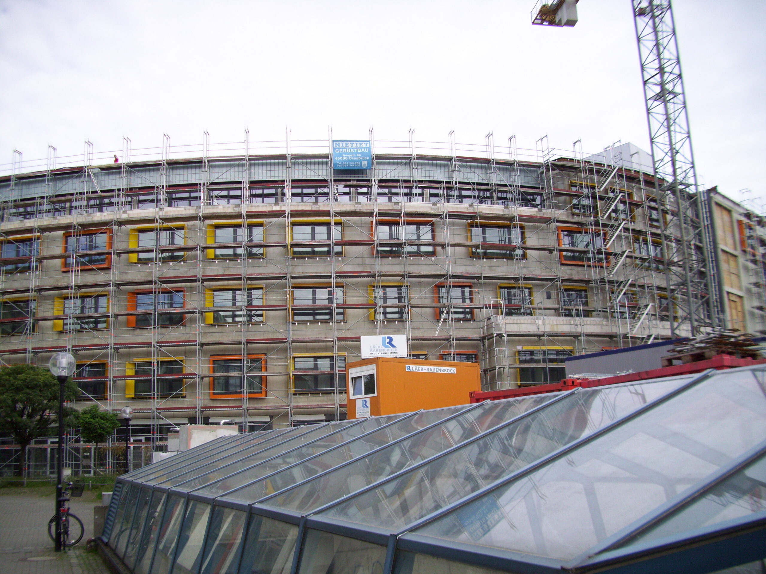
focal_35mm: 32
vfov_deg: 44.2
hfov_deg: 56.8
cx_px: 383
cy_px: 287
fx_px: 708
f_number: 2.9
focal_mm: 5.7
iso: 80
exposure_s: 1/400
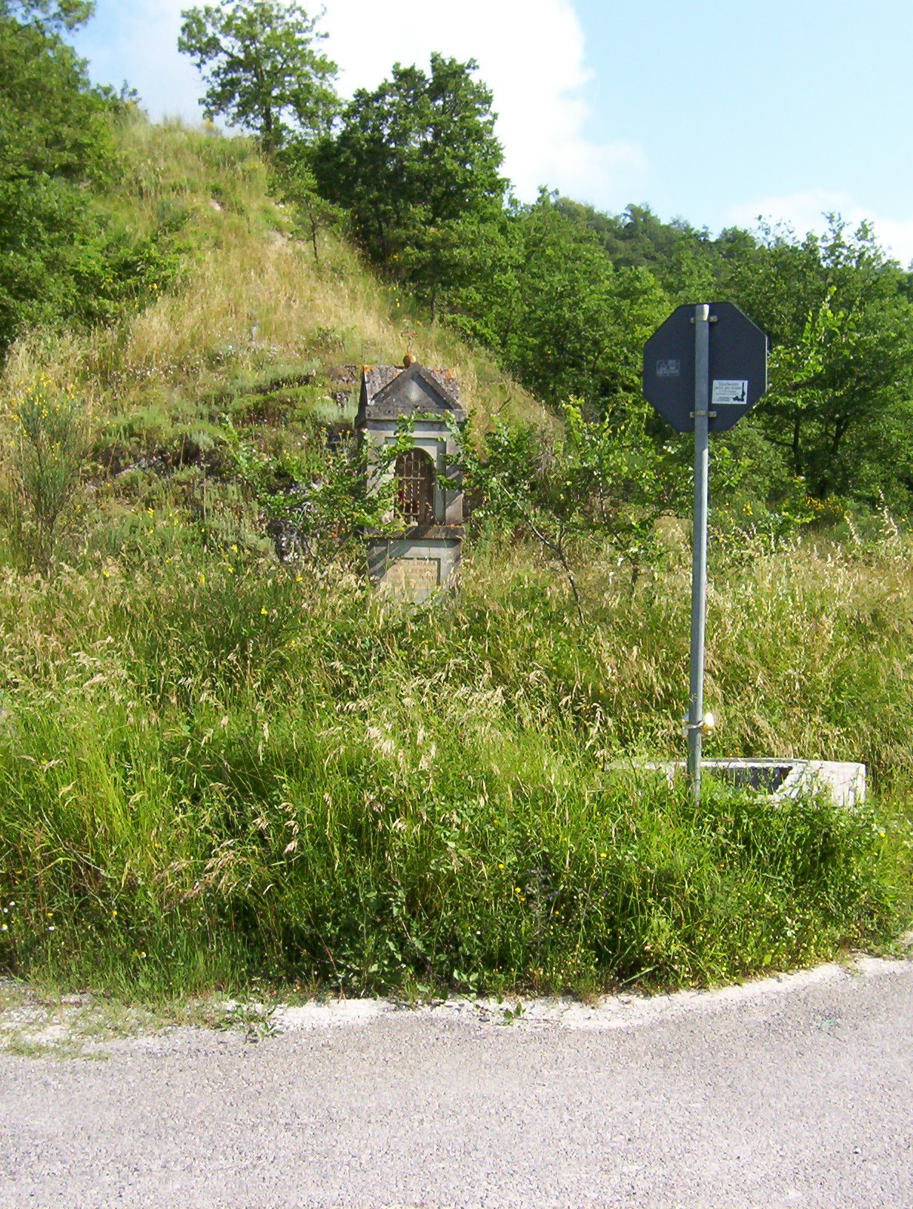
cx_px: 456
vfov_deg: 51.2
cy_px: 604
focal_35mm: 36
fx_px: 1261
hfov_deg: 39.8
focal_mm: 5.54
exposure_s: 1/417
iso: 100
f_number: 5.24
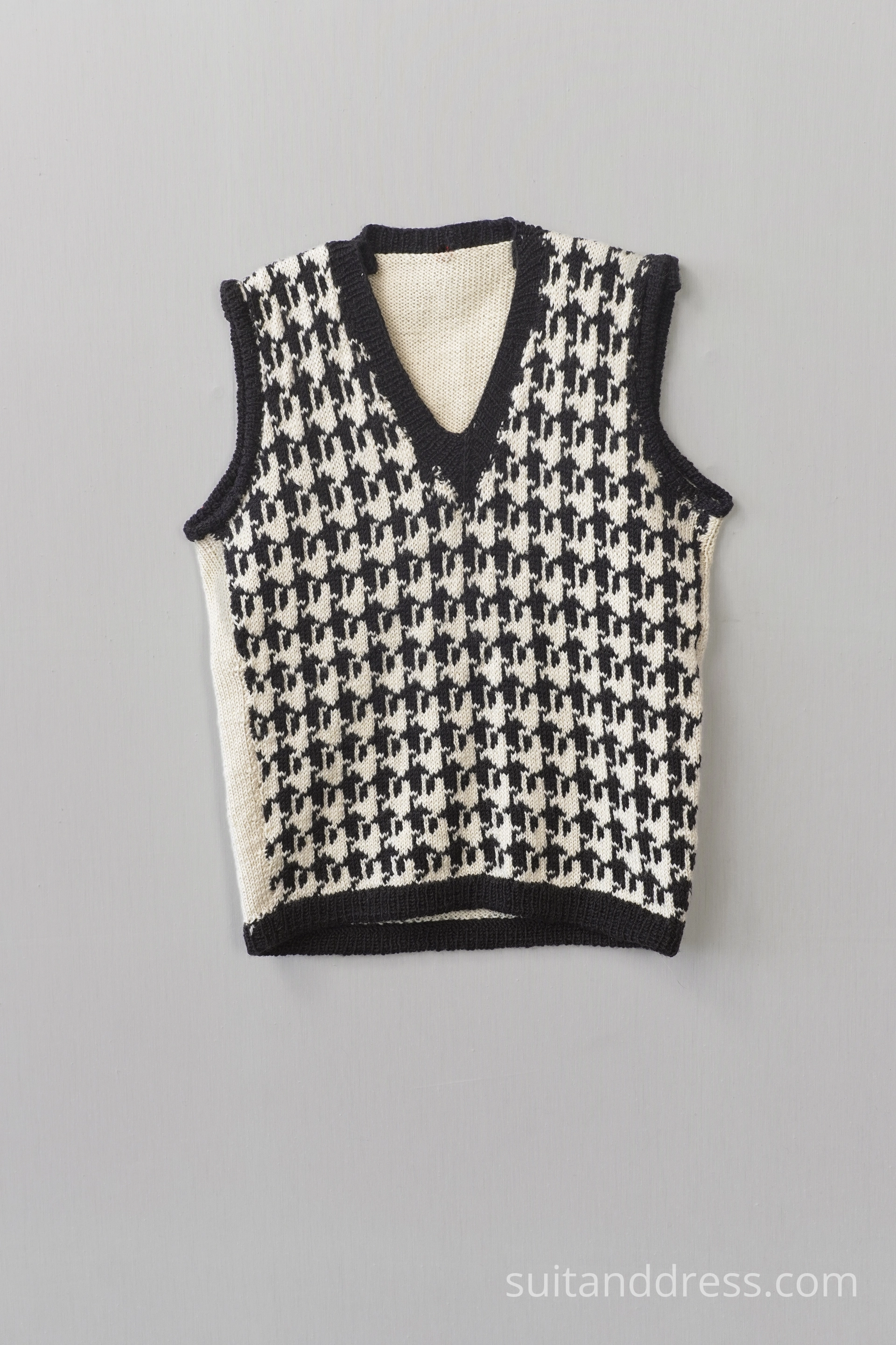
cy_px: 672
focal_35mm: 48
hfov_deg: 28.1
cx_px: 448
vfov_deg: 41.1
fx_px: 1792
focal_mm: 32
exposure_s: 1/50
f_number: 6.3
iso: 320
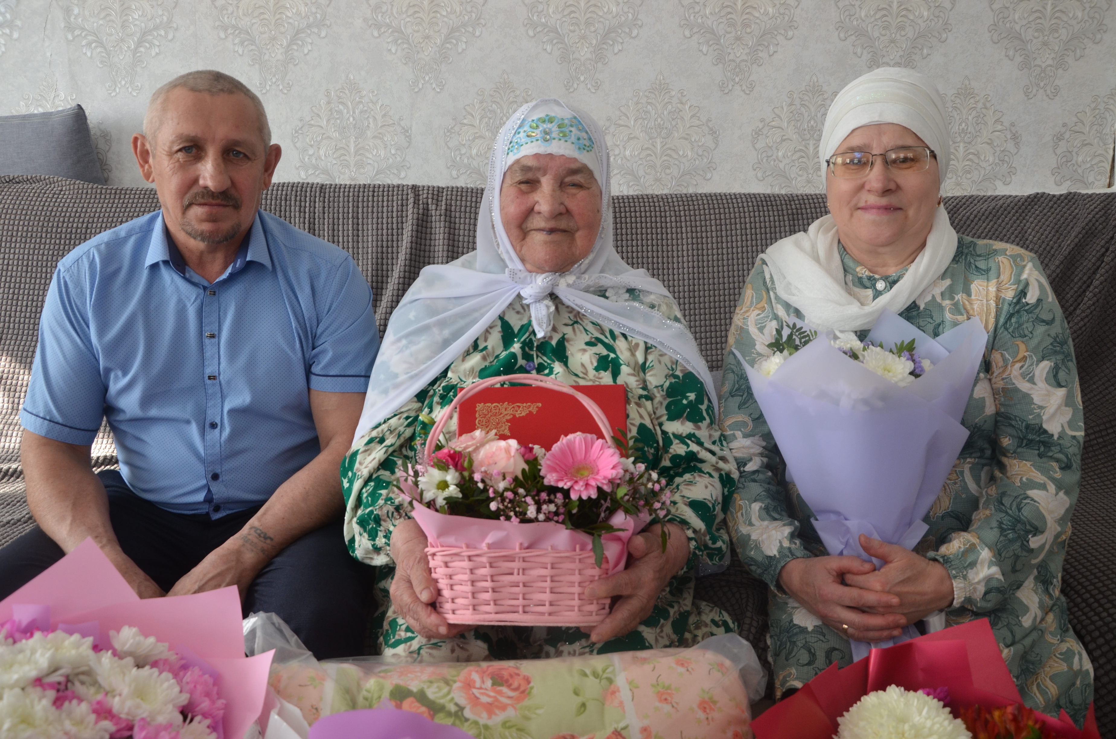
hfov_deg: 59.6
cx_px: 558
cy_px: 370
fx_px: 974
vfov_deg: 41.5
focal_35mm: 32
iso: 400
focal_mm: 21
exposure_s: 1/100
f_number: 5
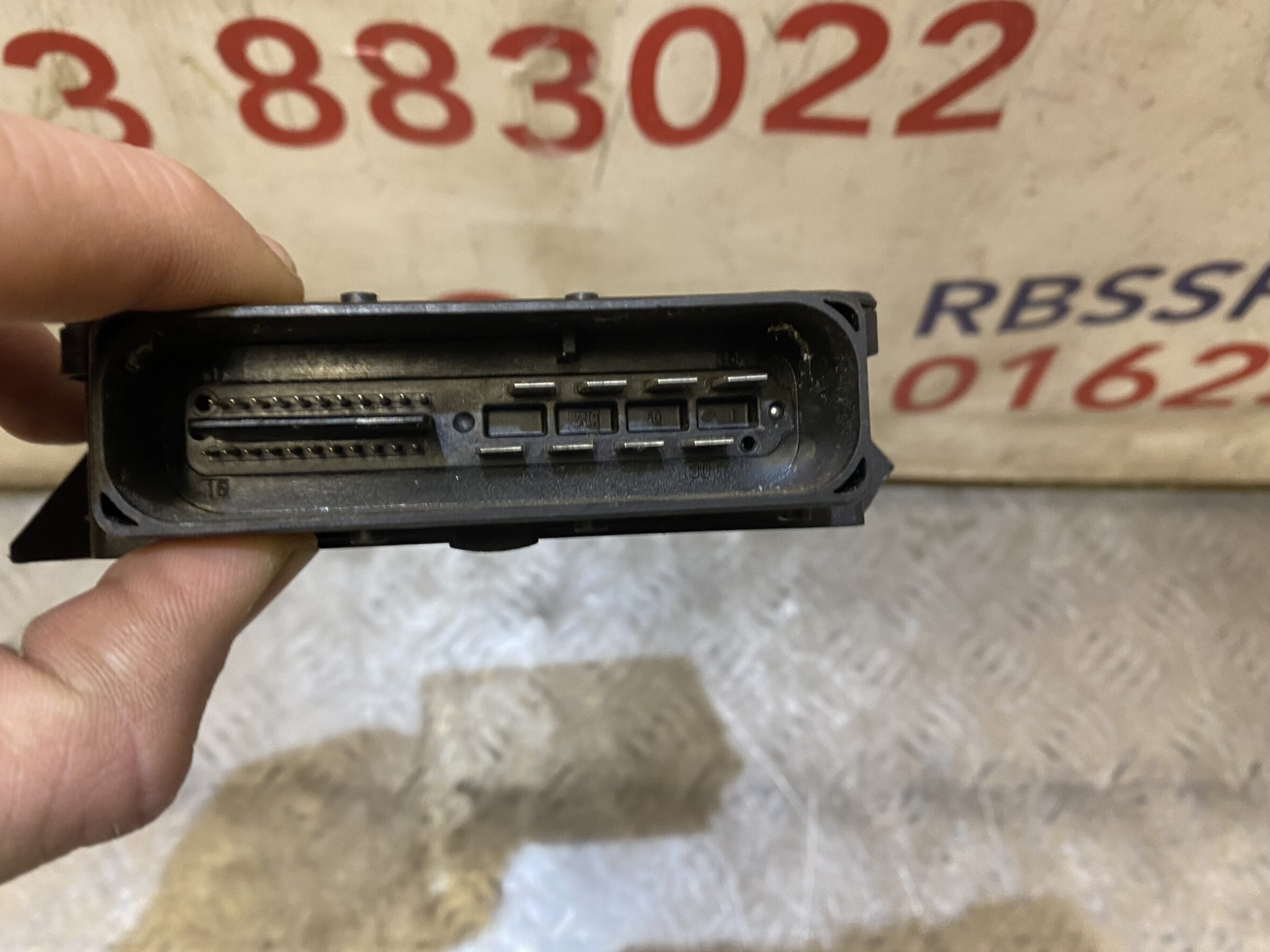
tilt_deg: -59.0
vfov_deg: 49.7
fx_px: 1027
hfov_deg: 63.4
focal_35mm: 28
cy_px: 470
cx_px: 596
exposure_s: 1/50
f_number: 1.8
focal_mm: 4.25
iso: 160
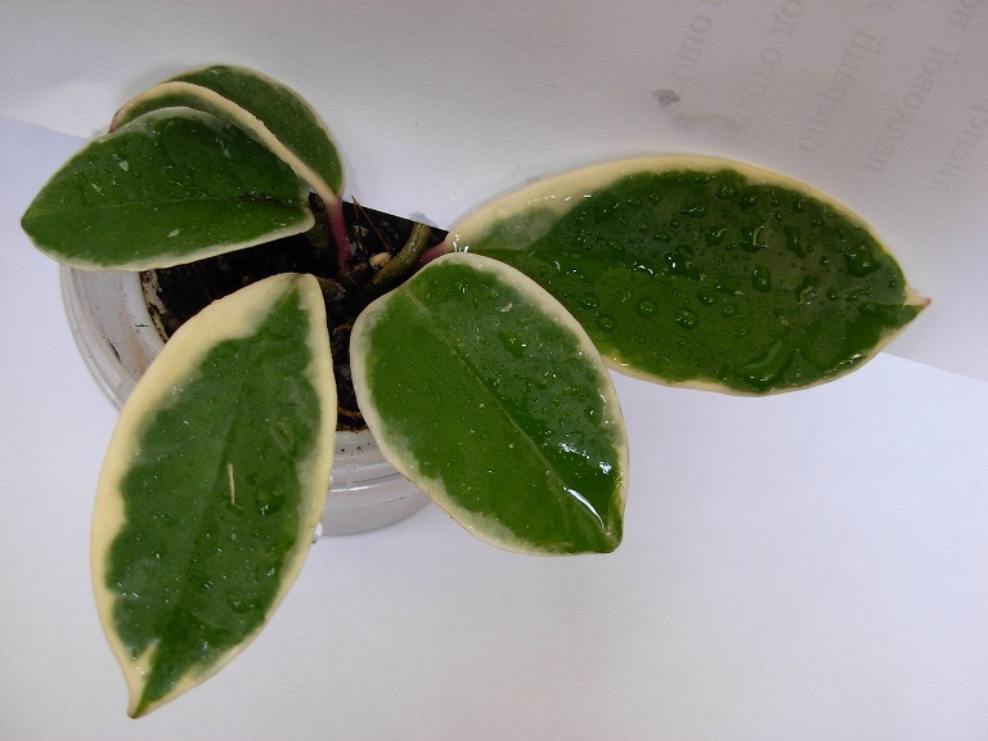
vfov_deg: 37.7
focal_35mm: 38
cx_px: 494
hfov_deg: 49.0
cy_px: 370
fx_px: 1085
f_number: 2.9
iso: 79
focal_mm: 6.3
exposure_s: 1/8.4
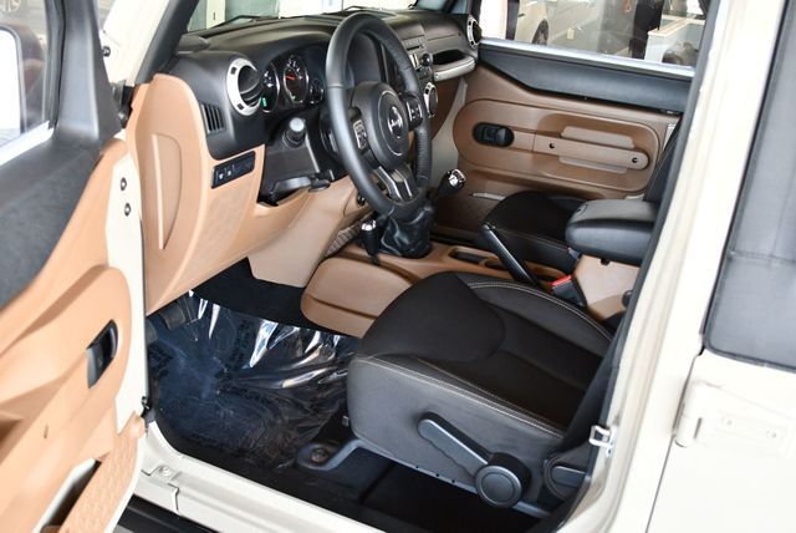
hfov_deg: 53.1
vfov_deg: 36.9
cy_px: 266
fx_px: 797
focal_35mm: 36
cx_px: 398
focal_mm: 18
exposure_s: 1/125
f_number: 3.5
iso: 1100
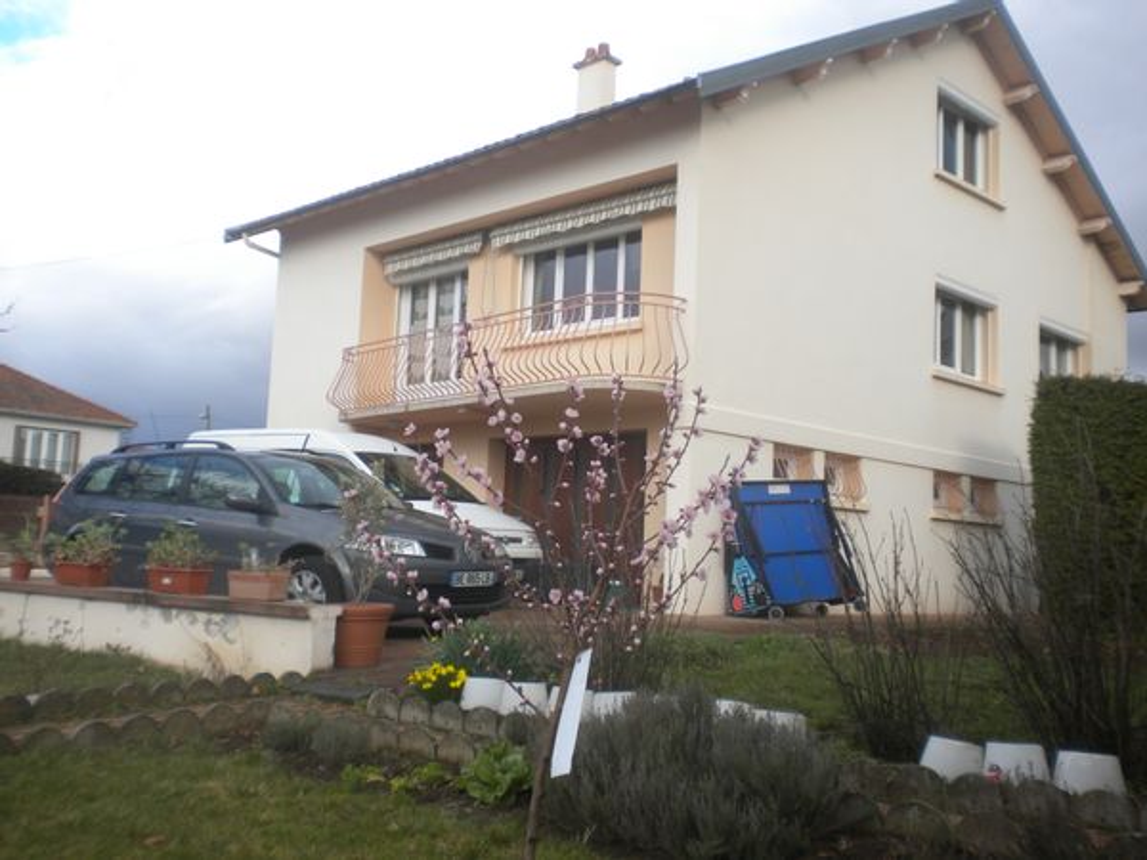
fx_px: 1160
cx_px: 574
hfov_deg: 52.6
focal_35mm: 35
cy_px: 430
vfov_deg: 40.7
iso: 80
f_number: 4.6
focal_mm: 6.3
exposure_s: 1/192
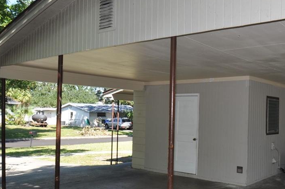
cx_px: 262
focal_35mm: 34
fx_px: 269
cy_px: 112
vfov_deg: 38.7
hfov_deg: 49.2
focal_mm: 10
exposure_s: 1/160
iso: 200
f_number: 6.3
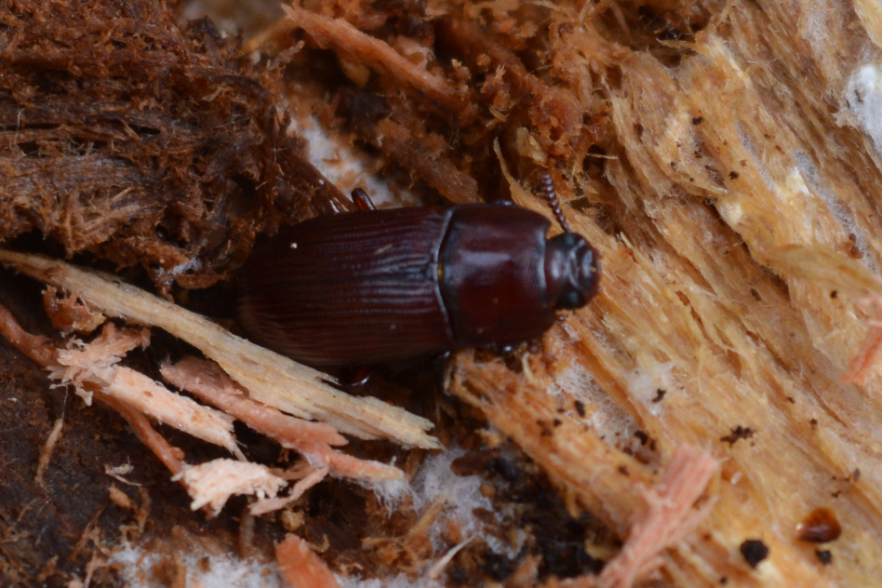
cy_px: 295
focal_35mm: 84
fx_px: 2046
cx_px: 437
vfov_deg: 16.4
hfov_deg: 24.3
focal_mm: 55
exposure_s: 1/125
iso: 180
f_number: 8
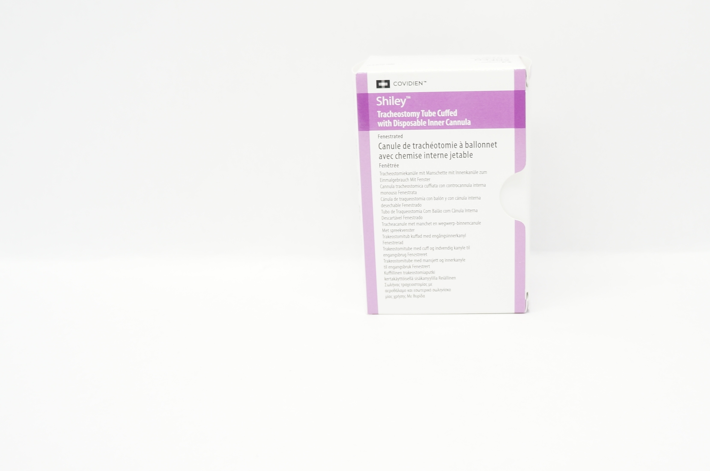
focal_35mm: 40
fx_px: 788
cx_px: 462
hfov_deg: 47.8
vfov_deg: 33.1
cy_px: 173
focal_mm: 18
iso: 400
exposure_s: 1/60
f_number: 4
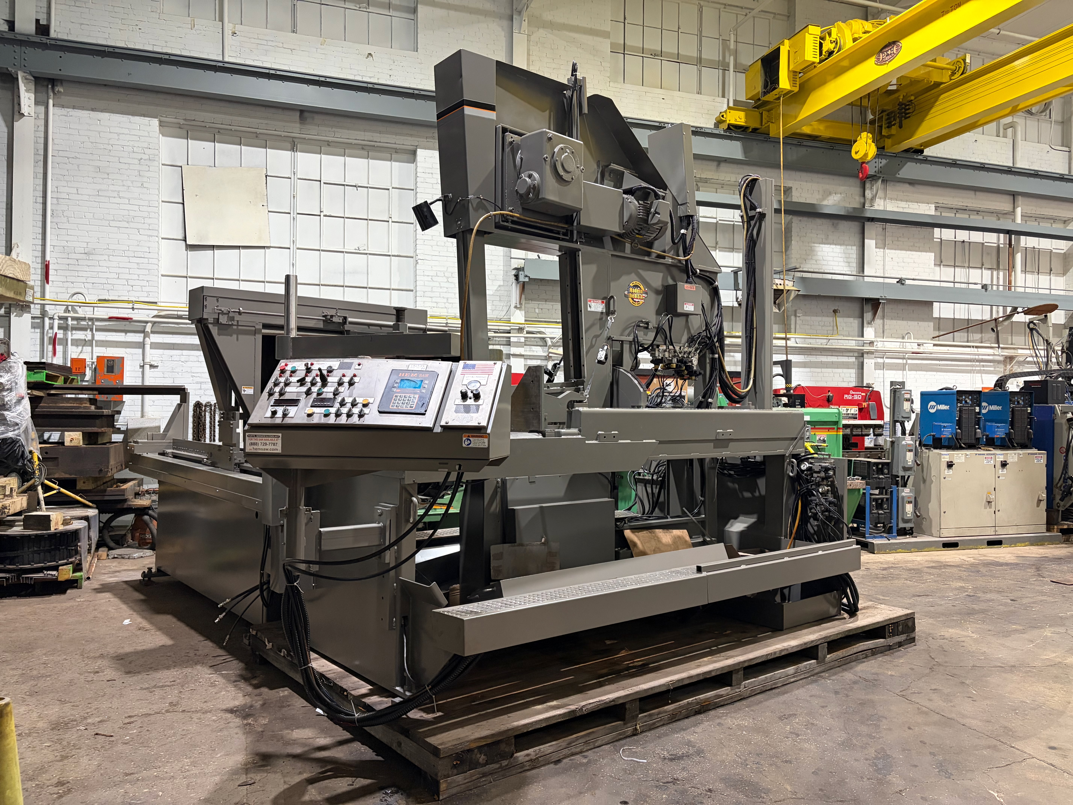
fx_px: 806
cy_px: 402
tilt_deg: +0.6
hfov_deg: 67.3
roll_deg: -0.4
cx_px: 536
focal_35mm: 26
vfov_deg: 53.1
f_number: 1.6
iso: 320
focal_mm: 5.96
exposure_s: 1/60
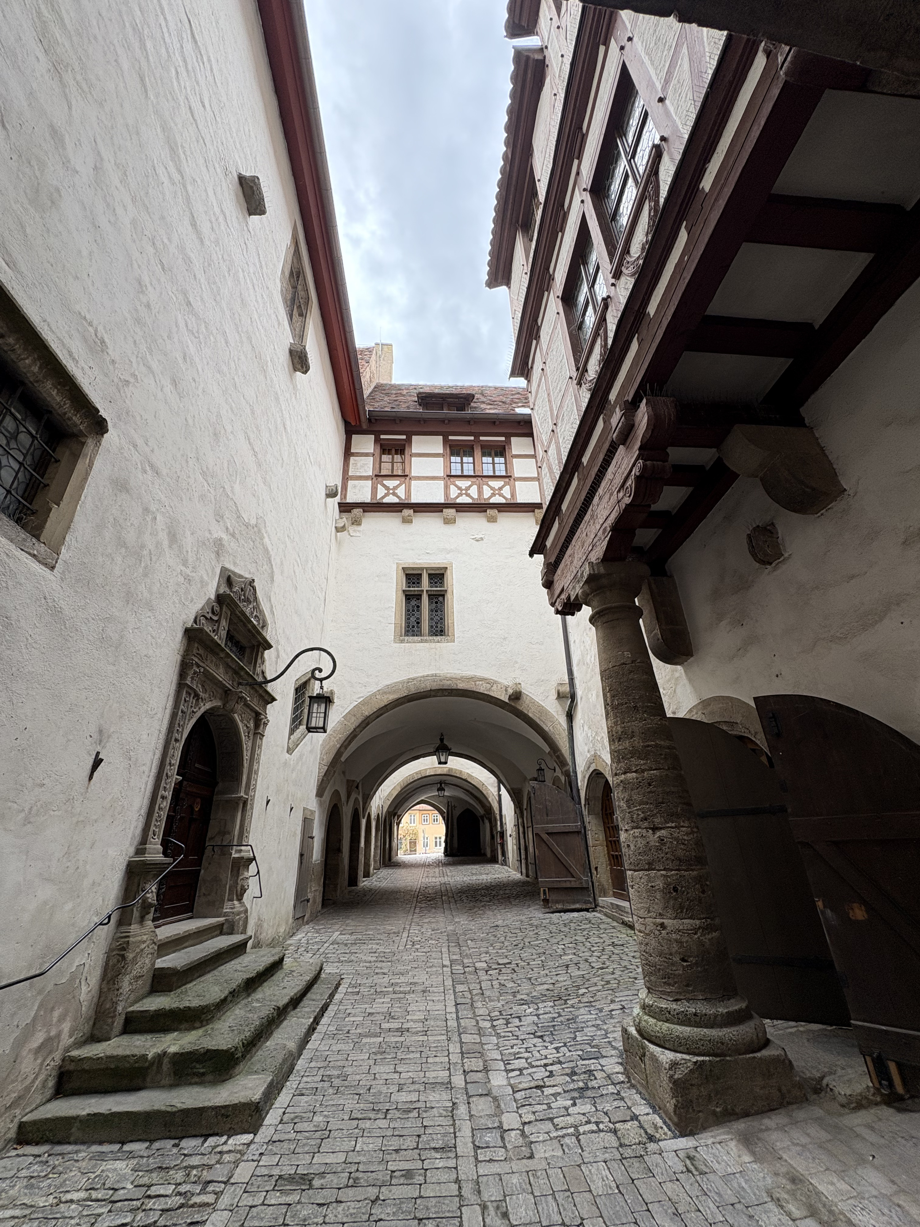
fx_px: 496
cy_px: 614
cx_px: 460
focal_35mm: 14
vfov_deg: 102.1
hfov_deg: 85.7
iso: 40
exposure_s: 1/170
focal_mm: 2.22
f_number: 2.2
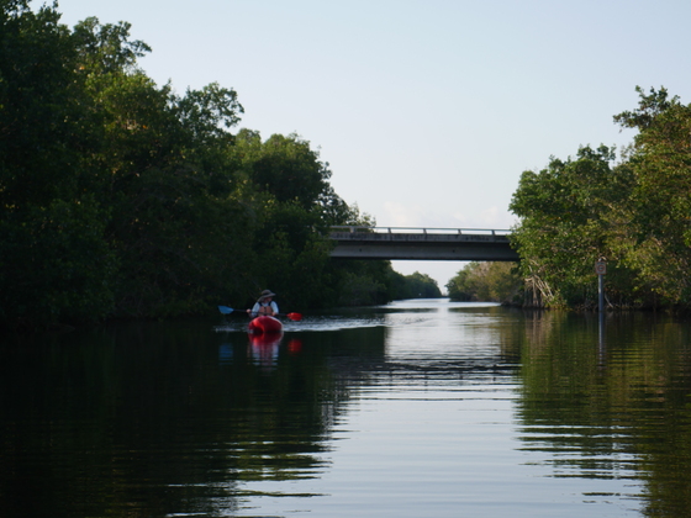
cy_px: 259
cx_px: 346
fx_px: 1677
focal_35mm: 84
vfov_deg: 17.6
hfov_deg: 23.3
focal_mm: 42
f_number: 7.1
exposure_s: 1/250
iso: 200
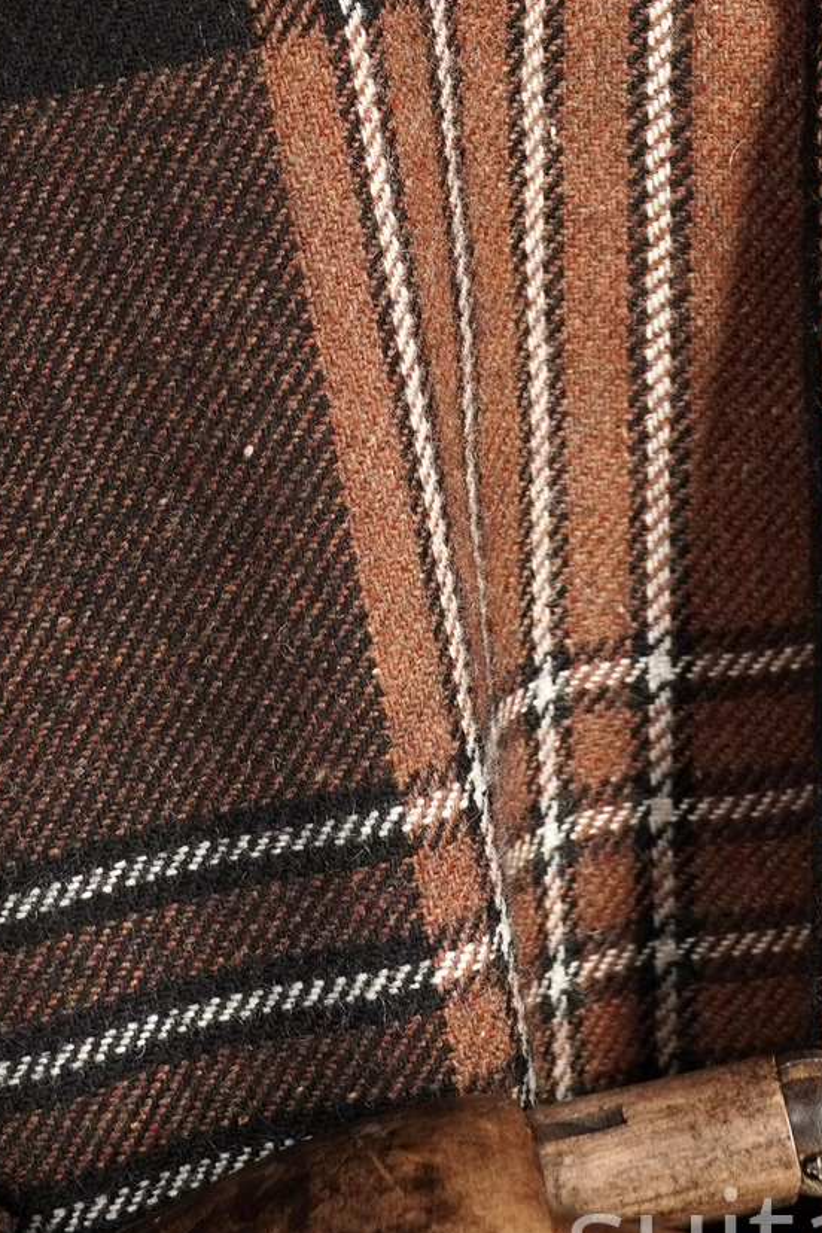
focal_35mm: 167
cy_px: -701
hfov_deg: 8.2
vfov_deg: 11.7
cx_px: 384
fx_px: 5719
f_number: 3.5
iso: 400
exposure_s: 1/100
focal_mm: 32
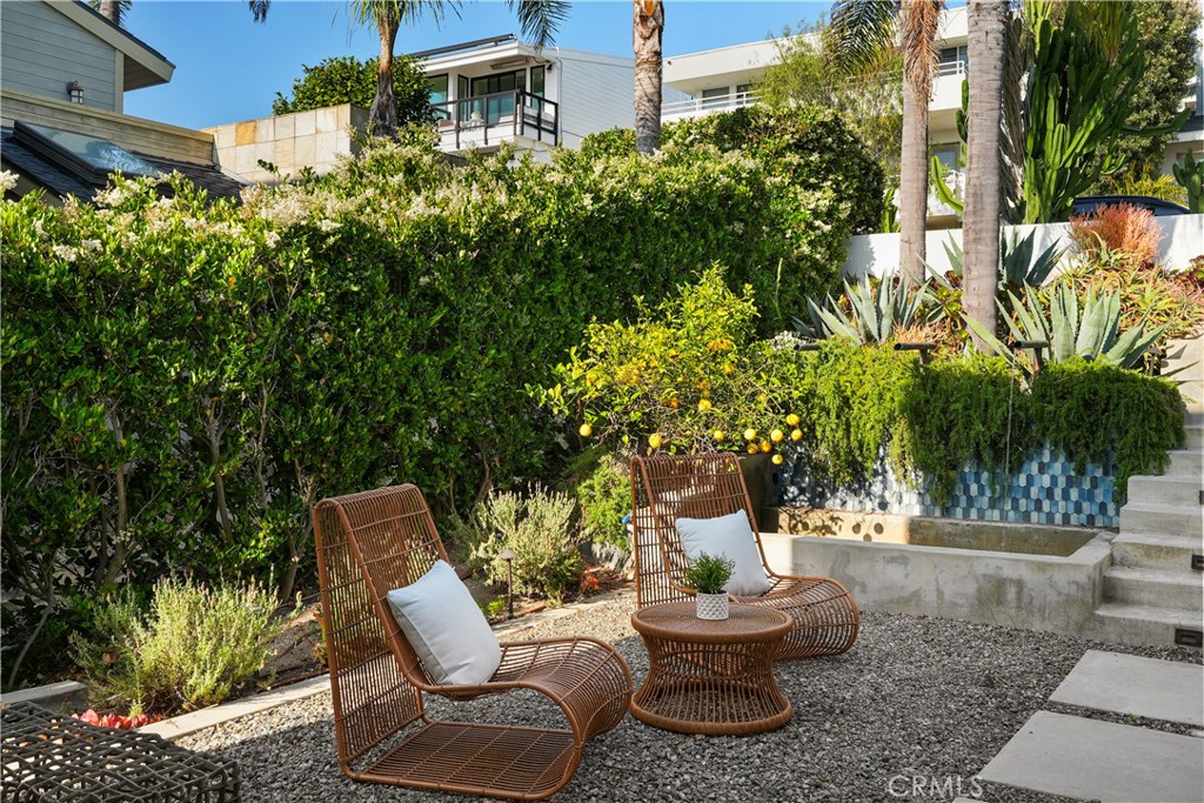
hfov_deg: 58.7
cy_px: 402
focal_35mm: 32
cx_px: 602
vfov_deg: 41.1
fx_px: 1070
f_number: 9
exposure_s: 1/30
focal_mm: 32
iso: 320
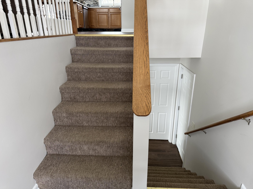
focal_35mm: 24
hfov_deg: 71.6
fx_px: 175
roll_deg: -0.3
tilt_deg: -20.0
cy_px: 94
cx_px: 126
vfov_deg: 56.8
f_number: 1.78
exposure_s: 1/120
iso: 200
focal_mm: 6.76
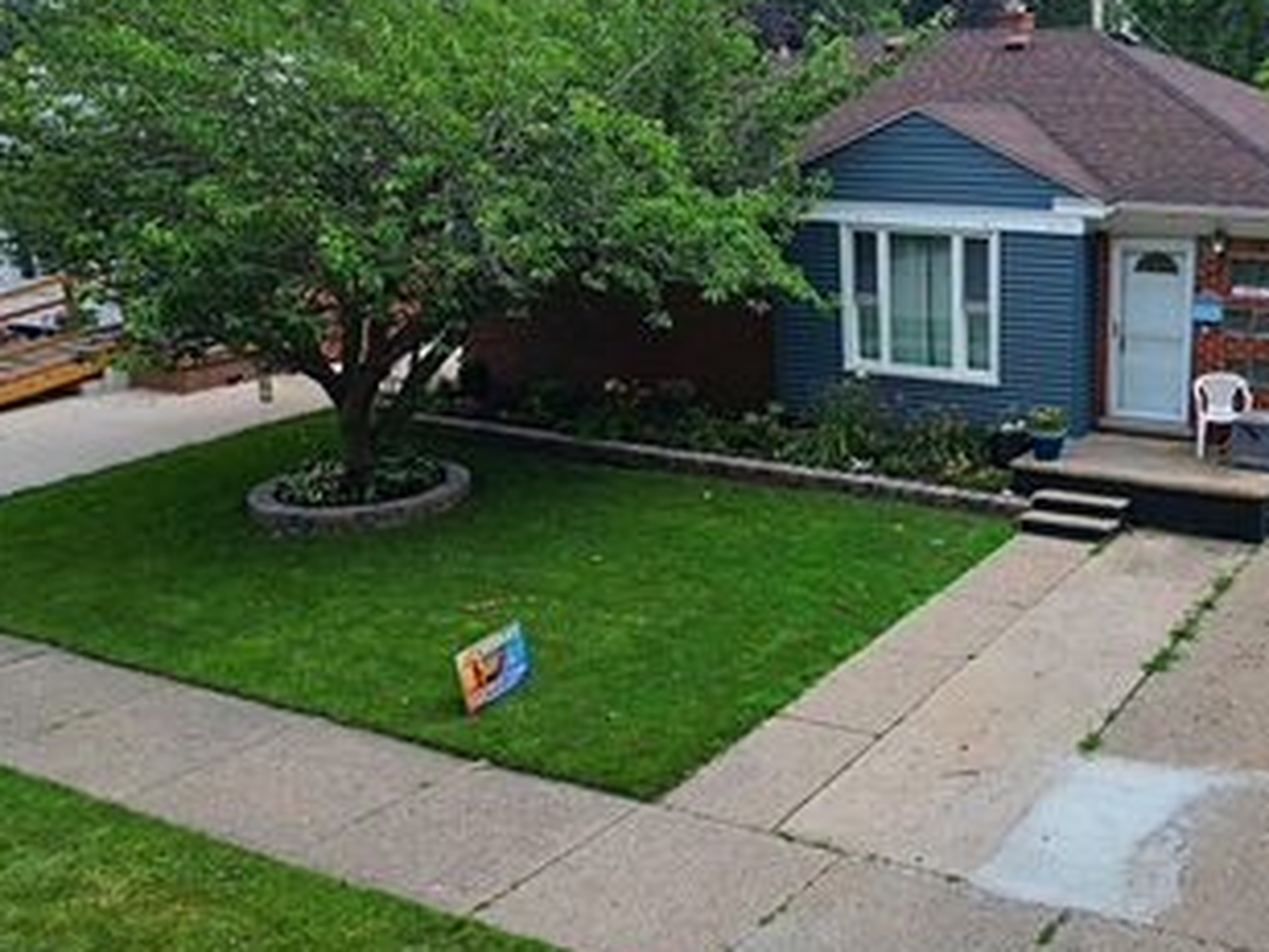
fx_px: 1430
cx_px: 1009
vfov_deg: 36.8
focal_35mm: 39
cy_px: 455
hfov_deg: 45.5
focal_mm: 6.7
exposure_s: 1/1000
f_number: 1.7
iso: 100
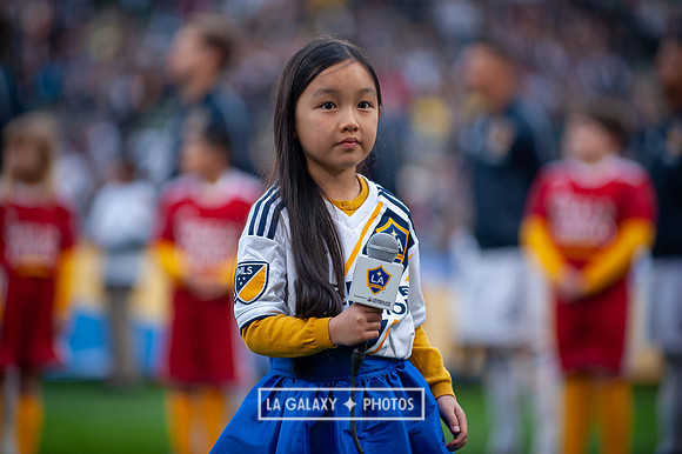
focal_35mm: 200
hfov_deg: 10.3
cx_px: 341
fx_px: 3787
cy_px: 227
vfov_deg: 6.9
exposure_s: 1/800
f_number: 2.8
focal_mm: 200
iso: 640
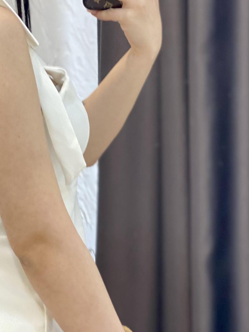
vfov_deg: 15.3
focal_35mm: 129
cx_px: 55
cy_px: 167
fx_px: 1237
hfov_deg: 11.5
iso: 160
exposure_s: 1/122
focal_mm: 6
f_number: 2
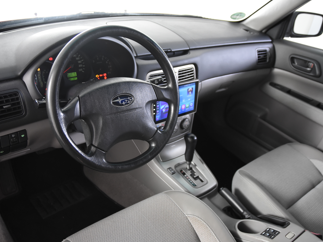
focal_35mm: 33
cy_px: 122
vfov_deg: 43.0
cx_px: 151
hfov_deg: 55.3
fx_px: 308
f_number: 2.8
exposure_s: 1/30
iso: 1600
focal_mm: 20
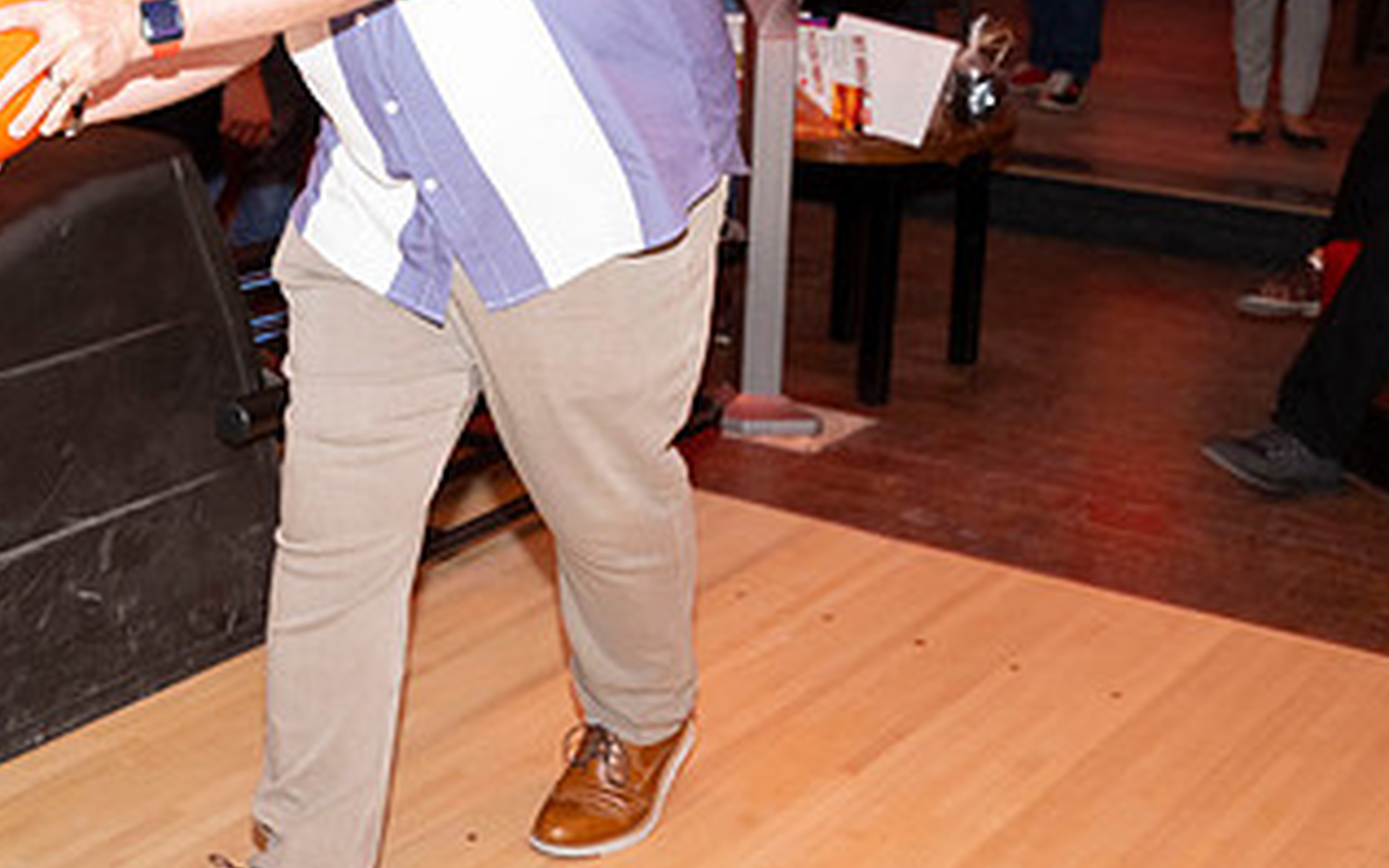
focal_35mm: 69
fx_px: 2612
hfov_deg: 28.7
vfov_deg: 18.5
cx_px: 153
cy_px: 85
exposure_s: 1/100
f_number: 5.6
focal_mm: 37
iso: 2000
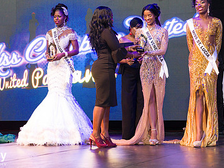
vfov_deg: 16.9
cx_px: 132
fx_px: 563
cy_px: 53
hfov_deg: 22.5
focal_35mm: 87
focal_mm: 56
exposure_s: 1/160
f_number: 5
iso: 4000
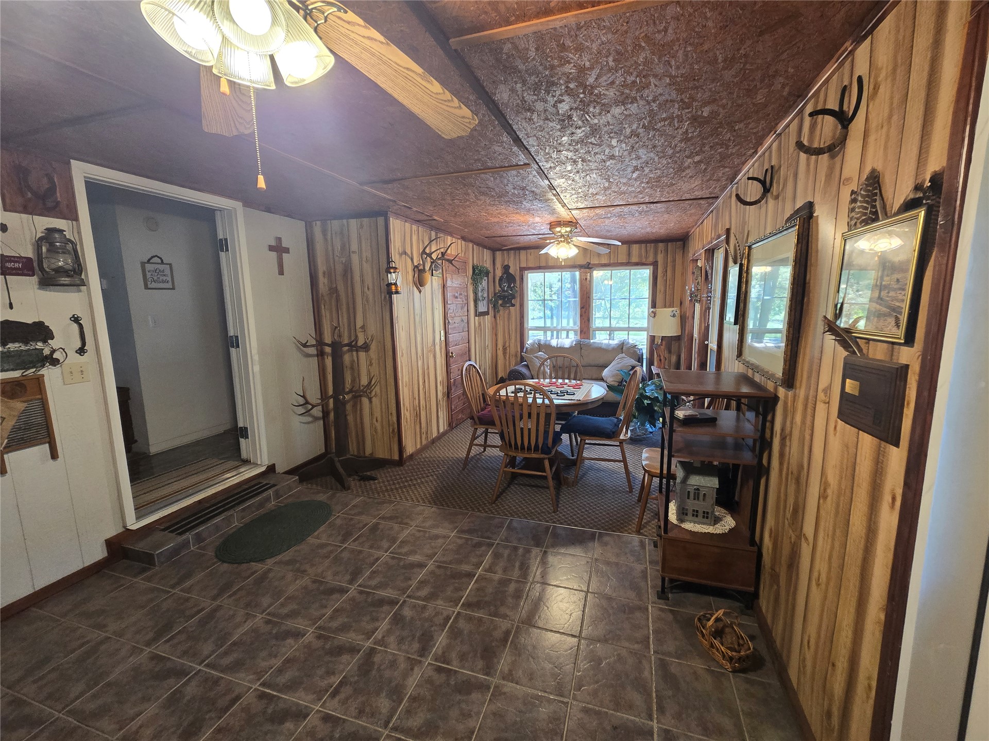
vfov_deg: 89.9
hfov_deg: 106.2
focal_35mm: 13
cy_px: 370
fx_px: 371
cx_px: 494
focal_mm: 2.2
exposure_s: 1/60
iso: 200
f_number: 2.2
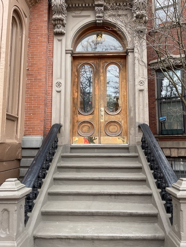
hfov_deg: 53.1
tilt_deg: +6.5
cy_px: 124
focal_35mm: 26
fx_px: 186
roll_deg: -0.6
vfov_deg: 67.3
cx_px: 93
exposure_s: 1/463
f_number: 1.6
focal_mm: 4.2
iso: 32
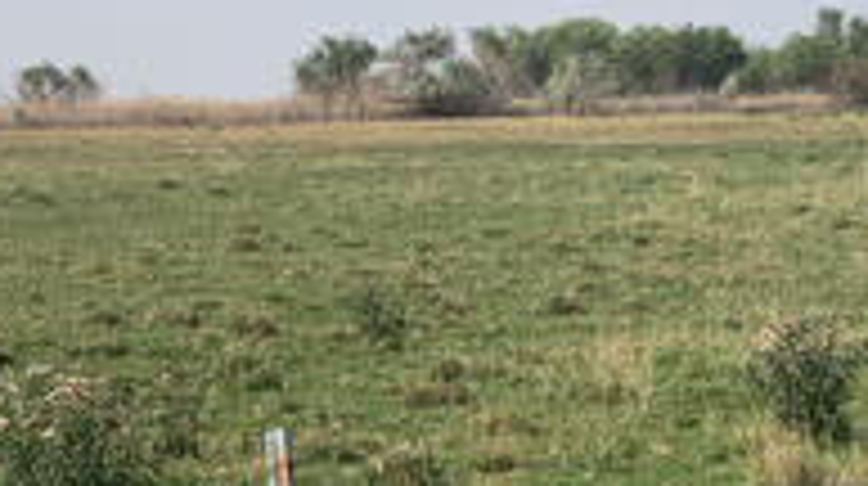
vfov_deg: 12.8
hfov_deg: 22.6
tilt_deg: -1.0
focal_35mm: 94
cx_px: 585
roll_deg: +0.4
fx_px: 2161
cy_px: 166
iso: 25
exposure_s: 1/3086
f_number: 1.8
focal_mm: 4.25
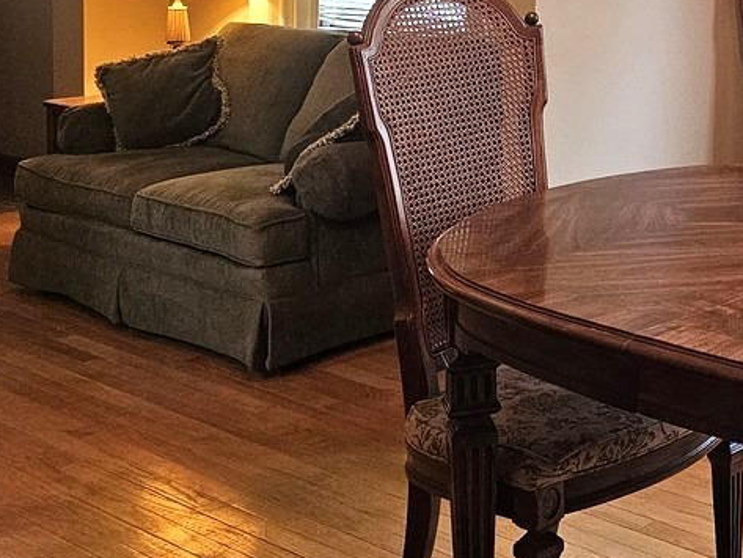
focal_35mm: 70
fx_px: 1503
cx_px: 895
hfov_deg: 25.0
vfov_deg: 20.0
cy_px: -79
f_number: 1.7
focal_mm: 6.3
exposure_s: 1/120
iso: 500
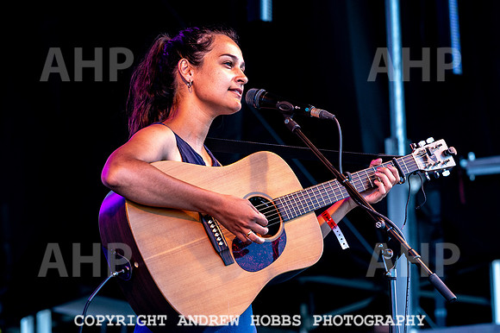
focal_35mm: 195
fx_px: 2711
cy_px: 136
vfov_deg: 7.0
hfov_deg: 10.5
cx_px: 296
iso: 2200
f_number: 5.6
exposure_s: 1/800
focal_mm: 165
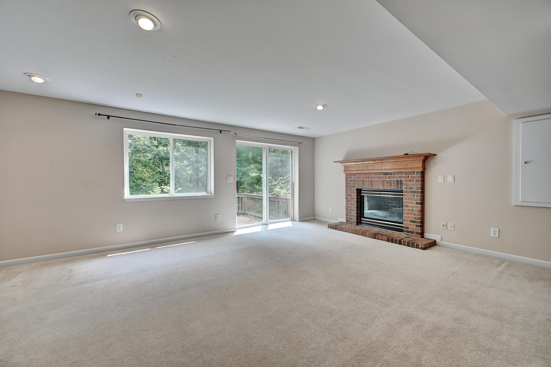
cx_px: 276
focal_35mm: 14
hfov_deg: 104.3
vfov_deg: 81.2
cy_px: 184
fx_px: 214
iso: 400
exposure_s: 1/25
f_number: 8
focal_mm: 14
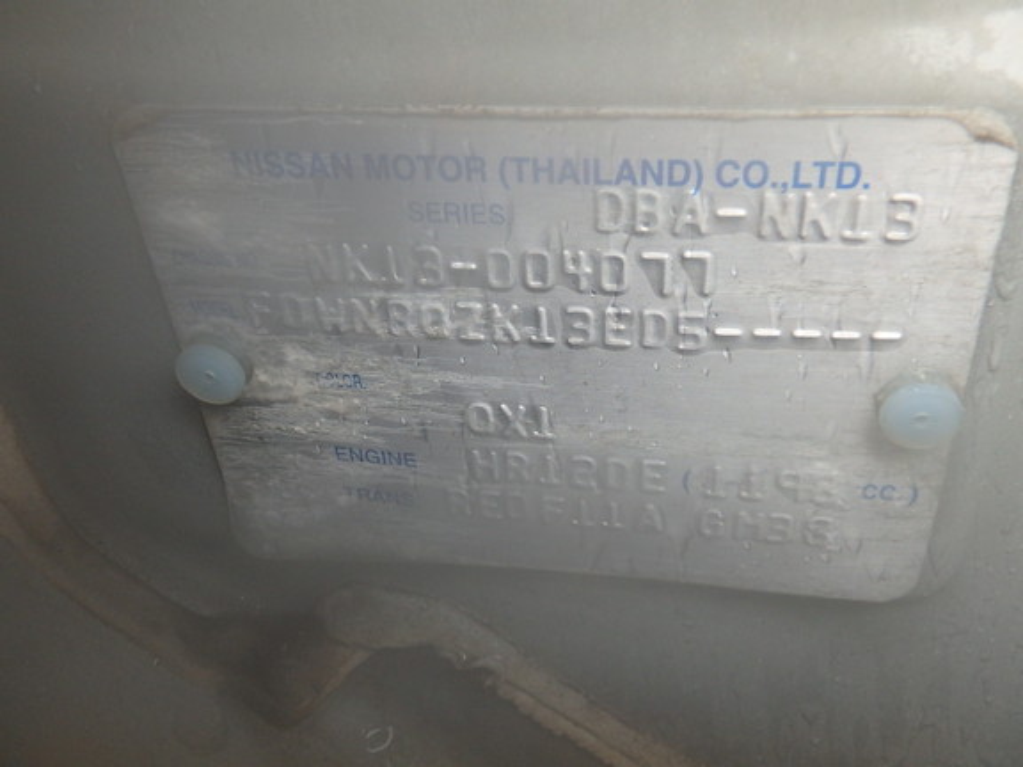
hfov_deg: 51.4
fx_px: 1064
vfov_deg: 39.7
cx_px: 512
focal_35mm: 36
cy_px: 384
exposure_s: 1/40
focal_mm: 6.4
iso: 250
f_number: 5
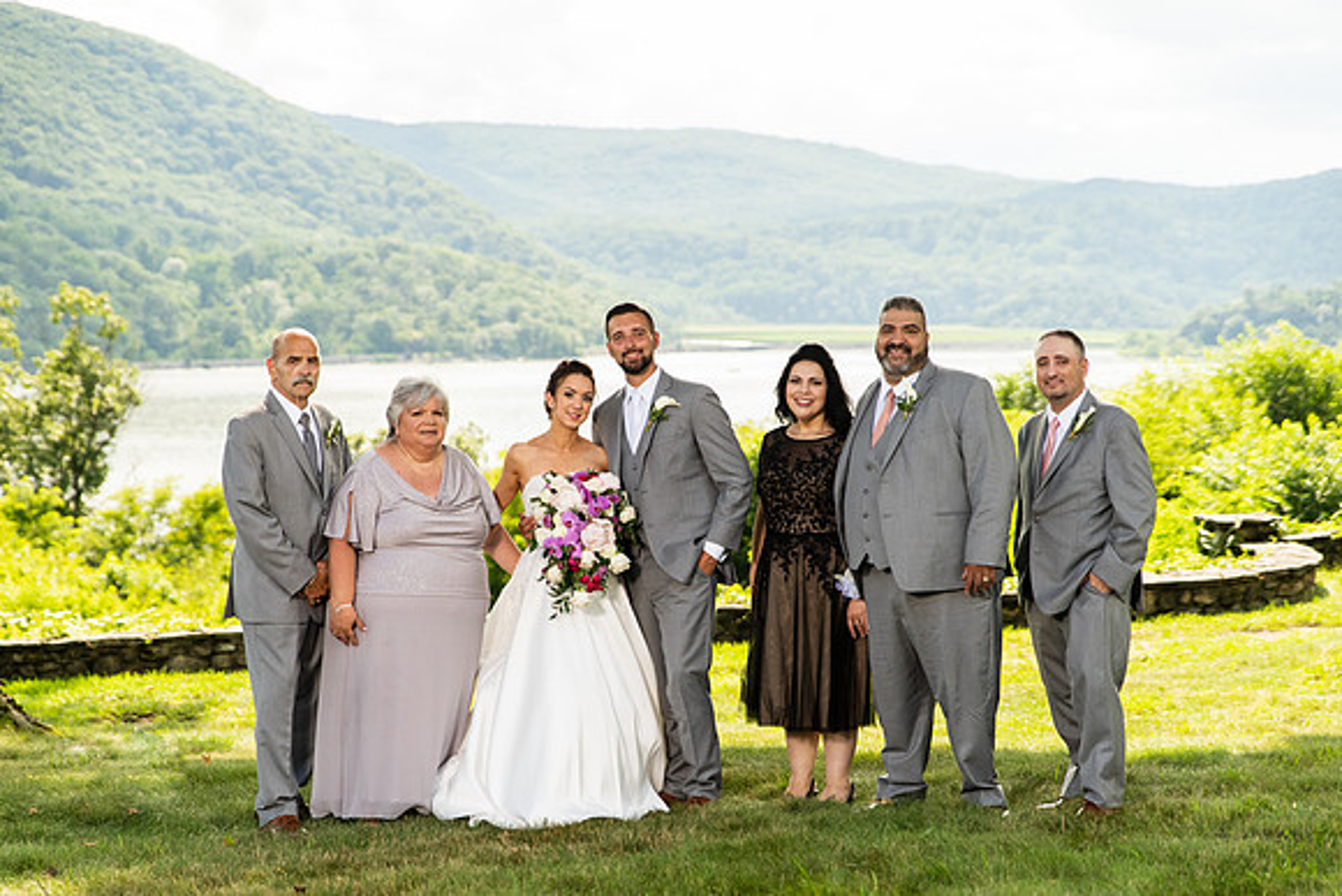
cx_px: 671
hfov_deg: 27.5
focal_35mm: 74
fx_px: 2746
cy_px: 471
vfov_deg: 18.5
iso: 1000
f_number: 2.8
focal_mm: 70
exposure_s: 1/4000
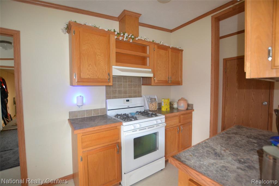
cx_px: 140
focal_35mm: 15
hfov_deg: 100.4
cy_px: 93
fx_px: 116
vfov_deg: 77.3
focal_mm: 10
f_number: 3.5
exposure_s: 1/60
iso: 2200
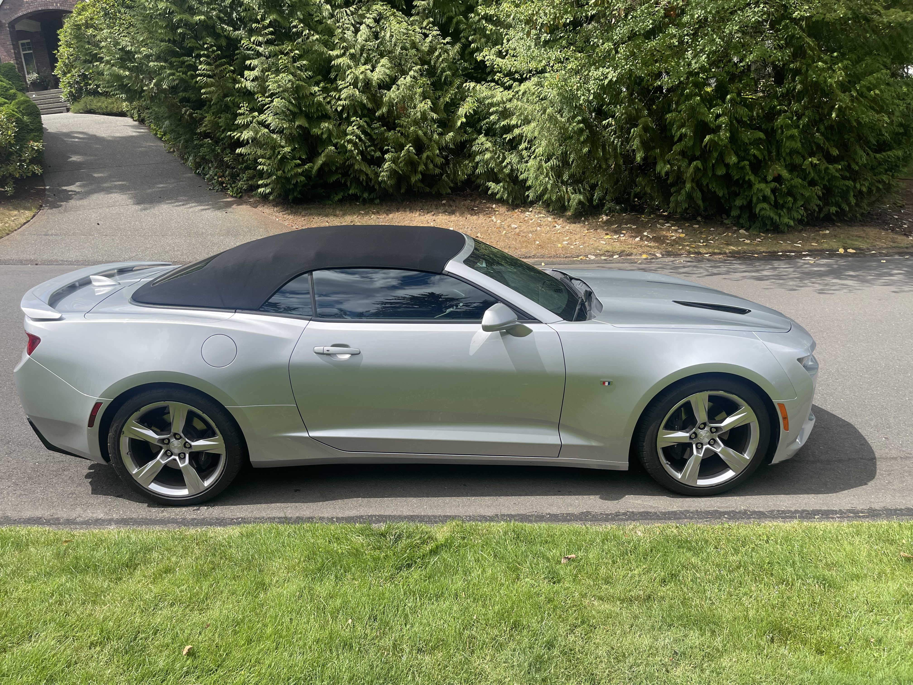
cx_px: 456
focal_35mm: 25
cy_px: 342
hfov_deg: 69.4
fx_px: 659
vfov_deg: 54.9
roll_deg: +5.0
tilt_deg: -17.1
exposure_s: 1/2083
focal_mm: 5.1
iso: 32
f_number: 1.6
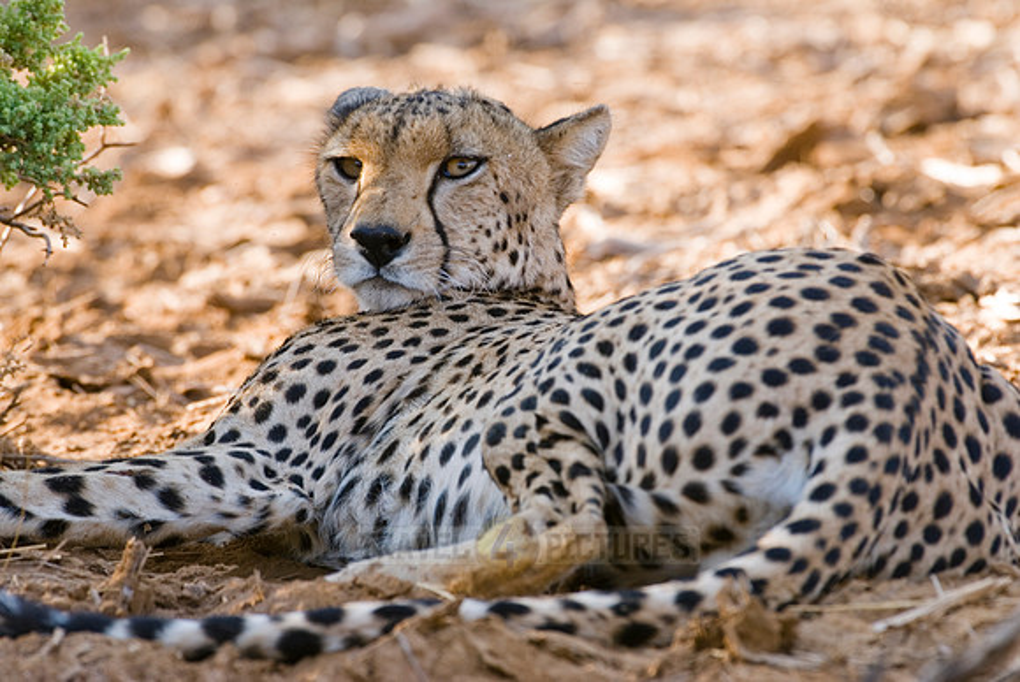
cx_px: 510
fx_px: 17017
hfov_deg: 3.4
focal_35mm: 600
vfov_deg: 2.3
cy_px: 341
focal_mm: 400
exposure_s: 1/80
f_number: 6.3
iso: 200
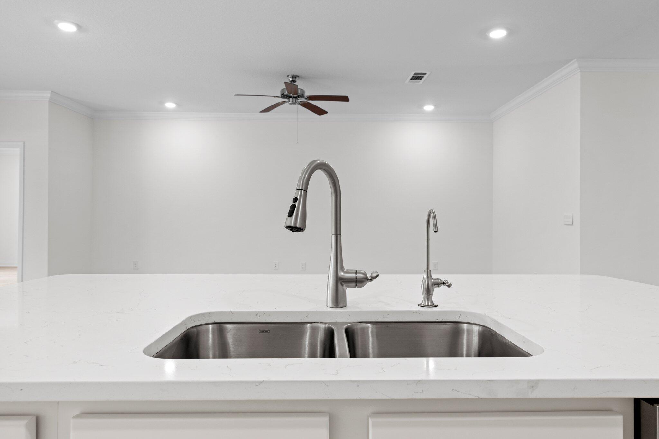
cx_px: 330
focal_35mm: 24
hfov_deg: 73.7
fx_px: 439
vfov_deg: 53.1
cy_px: 220
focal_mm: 24
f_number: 9
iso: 500
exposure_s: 1/6
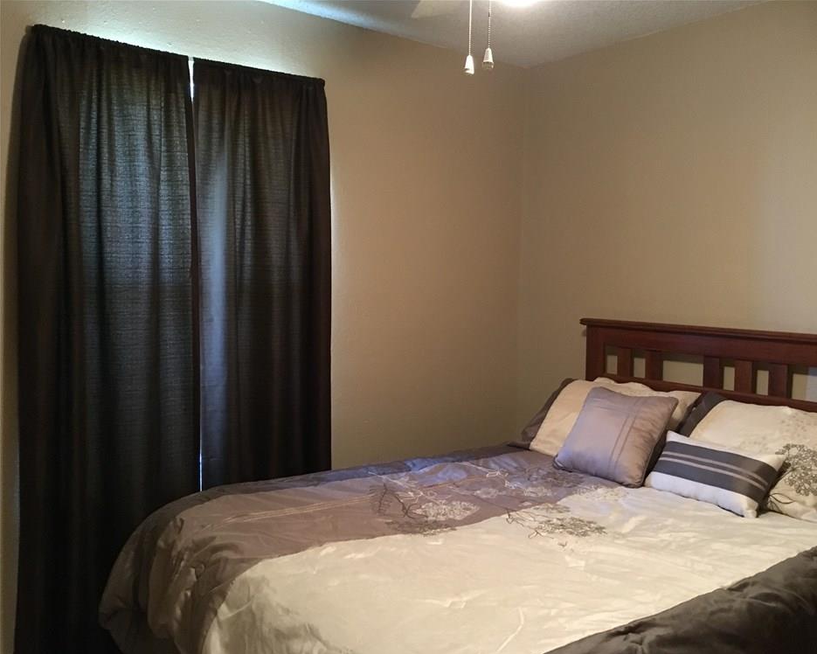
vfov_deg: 47.1
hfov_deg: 57.1
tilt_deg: -3.9
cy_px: 335
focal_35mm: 31
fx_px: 750
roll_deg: -2.6
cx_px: 447
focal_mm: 4.15
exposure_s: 1/15
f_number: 2.2
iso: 250
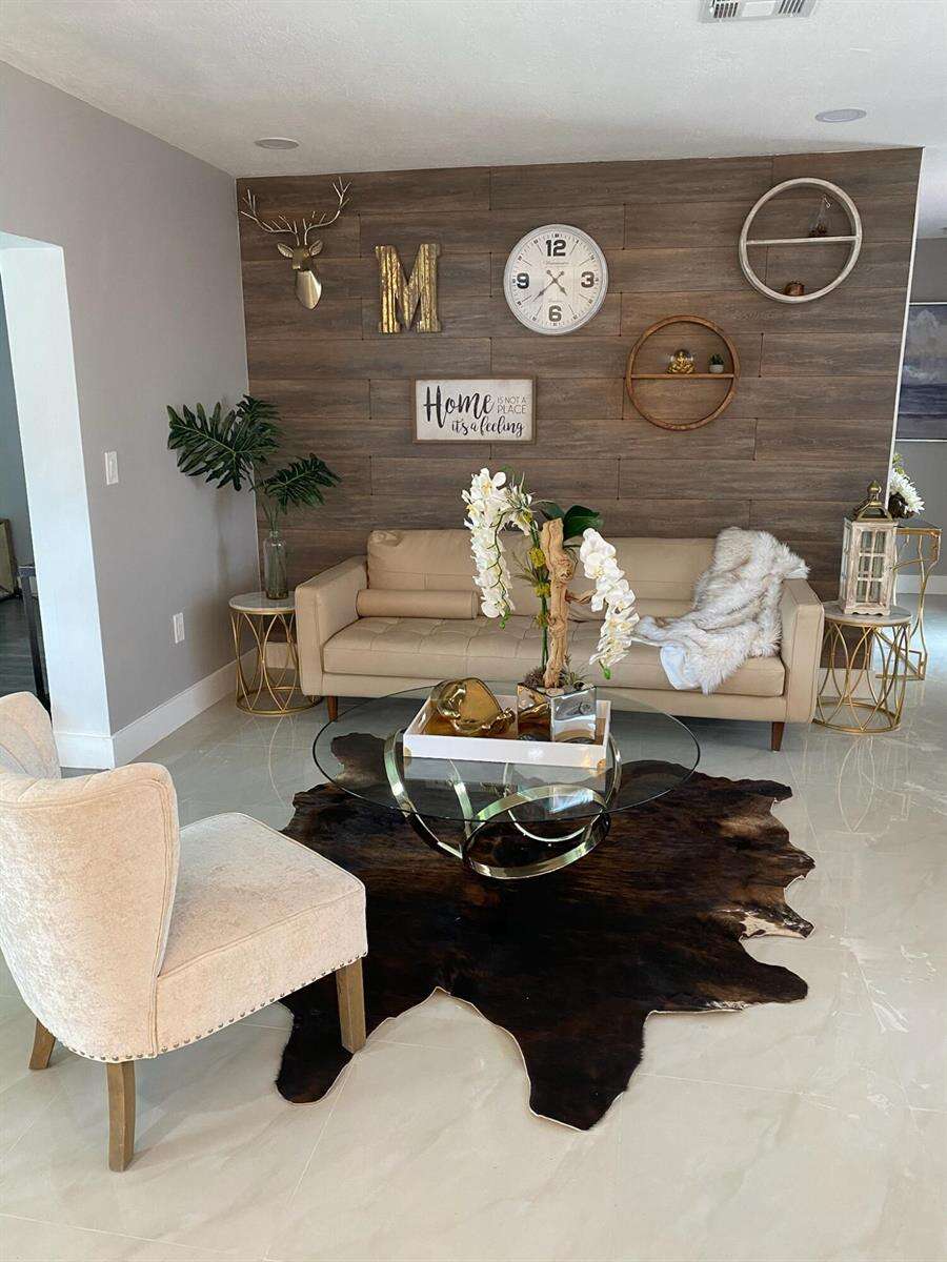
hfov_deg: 53.1
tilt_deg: -12.9
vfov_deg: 67.3
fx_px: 948
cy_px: 631
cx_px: 474
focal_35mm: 26
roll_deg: +0.4
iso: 160
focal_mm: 4.25
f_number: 1.8
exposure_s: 1/60
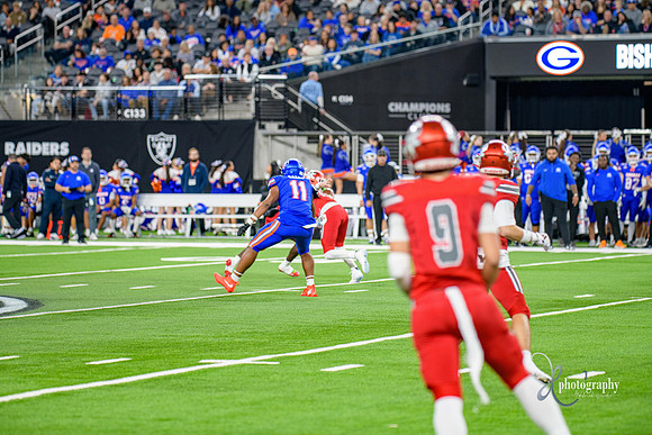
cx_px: 326
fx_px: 3079
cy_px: 218
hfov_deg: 12.1
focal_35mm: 170
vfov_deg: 8.1
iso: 1000
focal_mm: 170
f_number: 2.8
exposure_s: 1/400
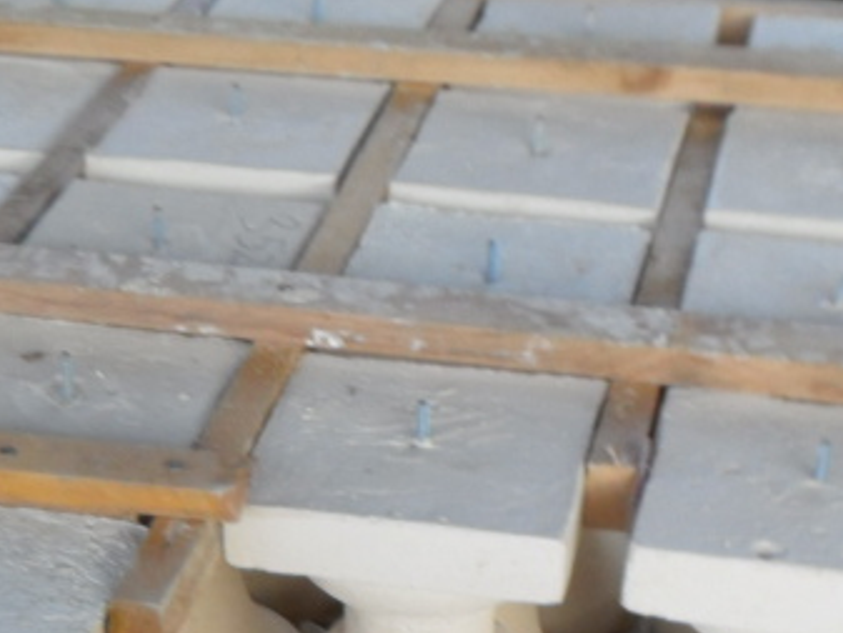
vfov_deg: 16.9
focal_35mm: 82
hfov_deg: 23.4
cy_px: 828
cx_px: 130
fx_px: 1998
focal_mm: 4.9
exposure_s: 1/45
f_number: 3.5
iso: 100
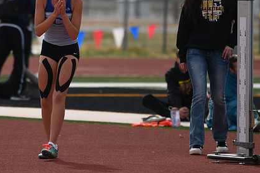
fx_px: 2029
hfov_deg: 7.3
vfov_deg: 4.9
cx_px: 110
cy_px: 55
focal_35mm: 281
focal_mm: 200
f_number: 2.8
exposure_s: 1/8000
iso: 320
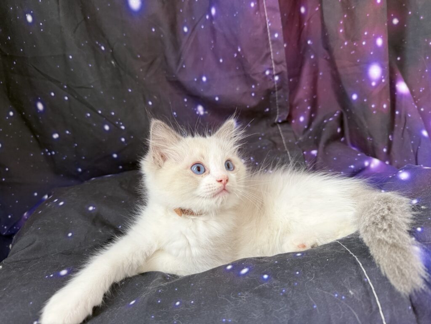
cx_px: 216
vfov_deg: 56.8
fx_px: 299
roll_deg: +2.9
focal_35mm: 24
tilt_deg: -13.6
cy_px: 162
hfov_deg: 71.6
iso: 250
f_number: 1.78
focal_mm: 6.76
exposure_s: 1/60
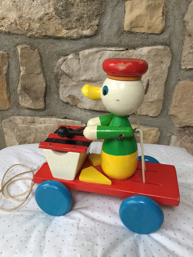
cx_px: 96
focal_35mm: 29
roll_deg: +0.2
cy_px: 128
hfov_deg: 48.2
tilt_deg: -23.4
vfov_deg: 61.7
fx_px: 216
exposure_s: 1/33
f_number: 2.2
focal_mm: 4.15
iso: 200
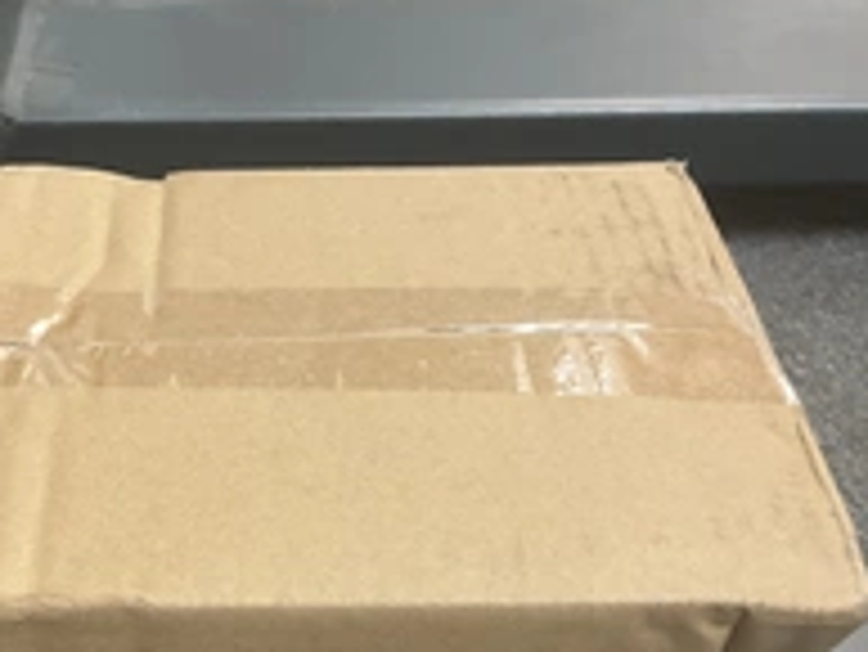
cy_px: 585
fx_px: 1505
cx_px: 270
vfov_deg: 23.8
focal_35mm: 60
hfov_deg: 31.8
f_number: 1.8
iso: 320
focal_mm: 3
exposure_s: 1/40
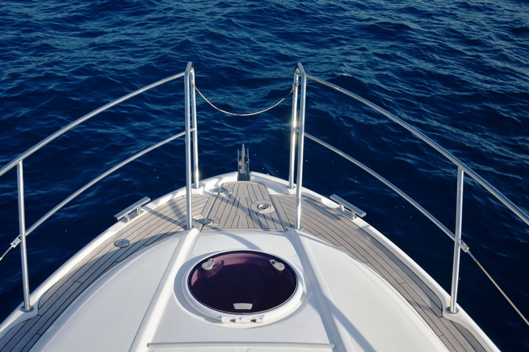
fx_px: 507
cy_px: 176
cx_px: 264
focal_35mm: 34
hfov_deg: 55.1
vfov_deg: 38.3
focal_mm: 23
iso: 200
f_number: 3.8
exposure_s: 1/4000
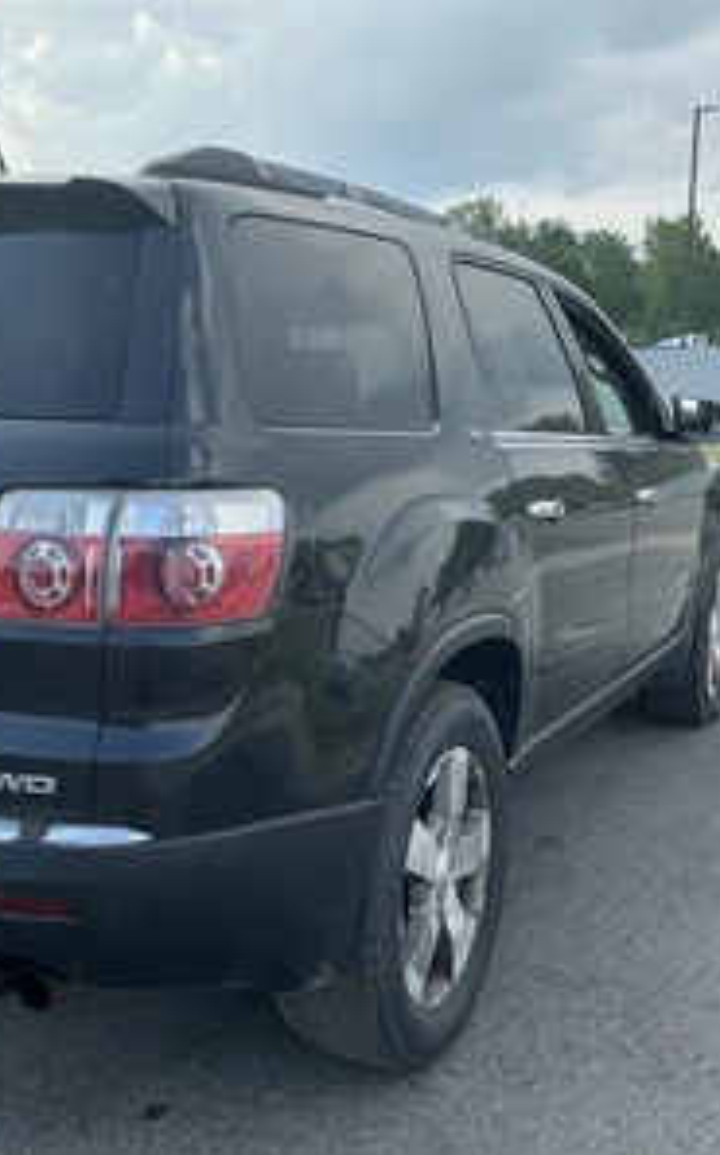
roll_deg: +0.8
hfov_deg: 31.0
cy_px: 579
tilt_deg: -8.2
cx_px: 128
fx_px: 1259
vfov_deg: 49.3
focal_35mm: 40
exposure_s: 1/739
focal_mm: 3
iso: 25
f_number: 1.8
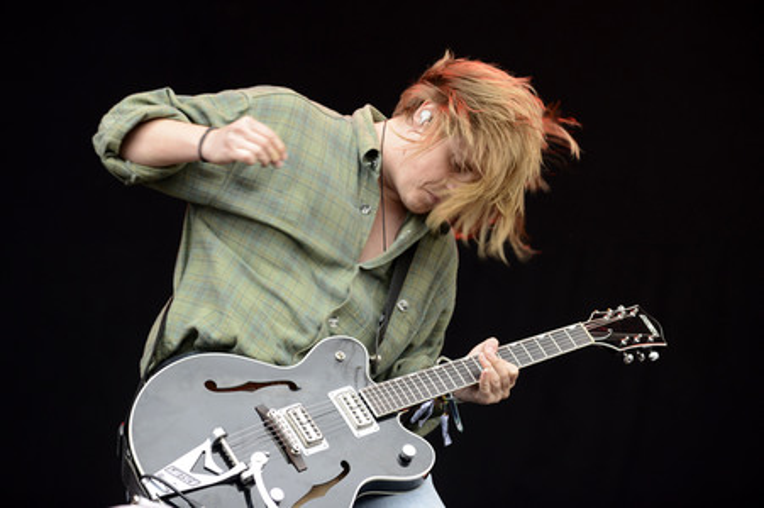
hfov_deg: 13.7
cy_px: 254
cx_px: 382
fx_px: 3181
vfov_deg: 9.1
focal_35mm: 150
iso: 800
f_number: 4
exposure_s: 1/320
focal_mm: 150
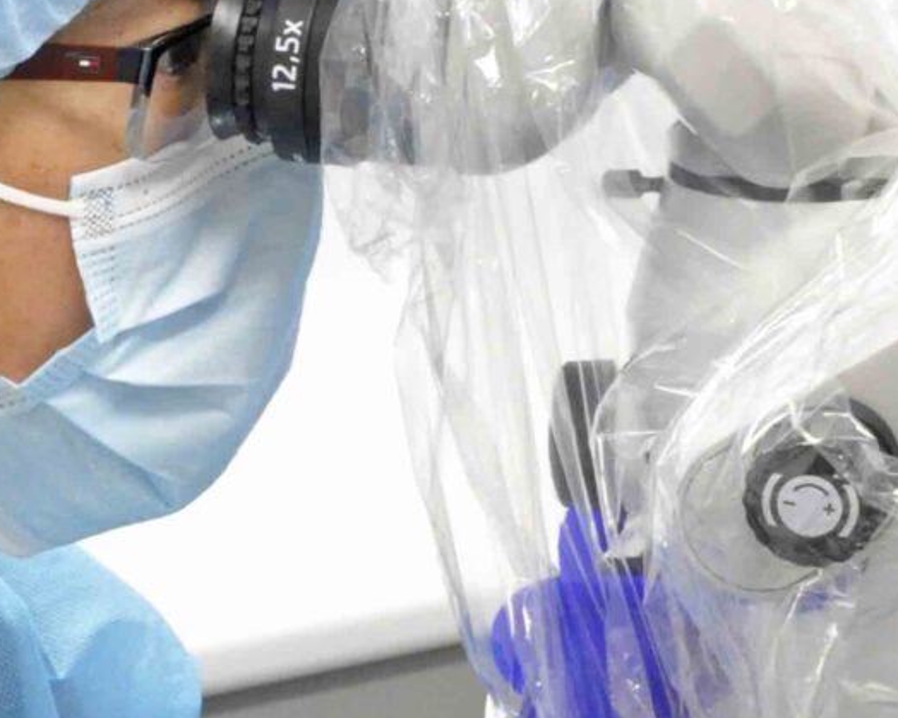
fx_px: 4969
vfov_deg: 8.3
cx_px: 550
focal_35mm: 187
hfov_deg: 10.3
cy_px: 212
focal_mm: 34
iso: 2500
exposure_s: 1/15
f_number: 13
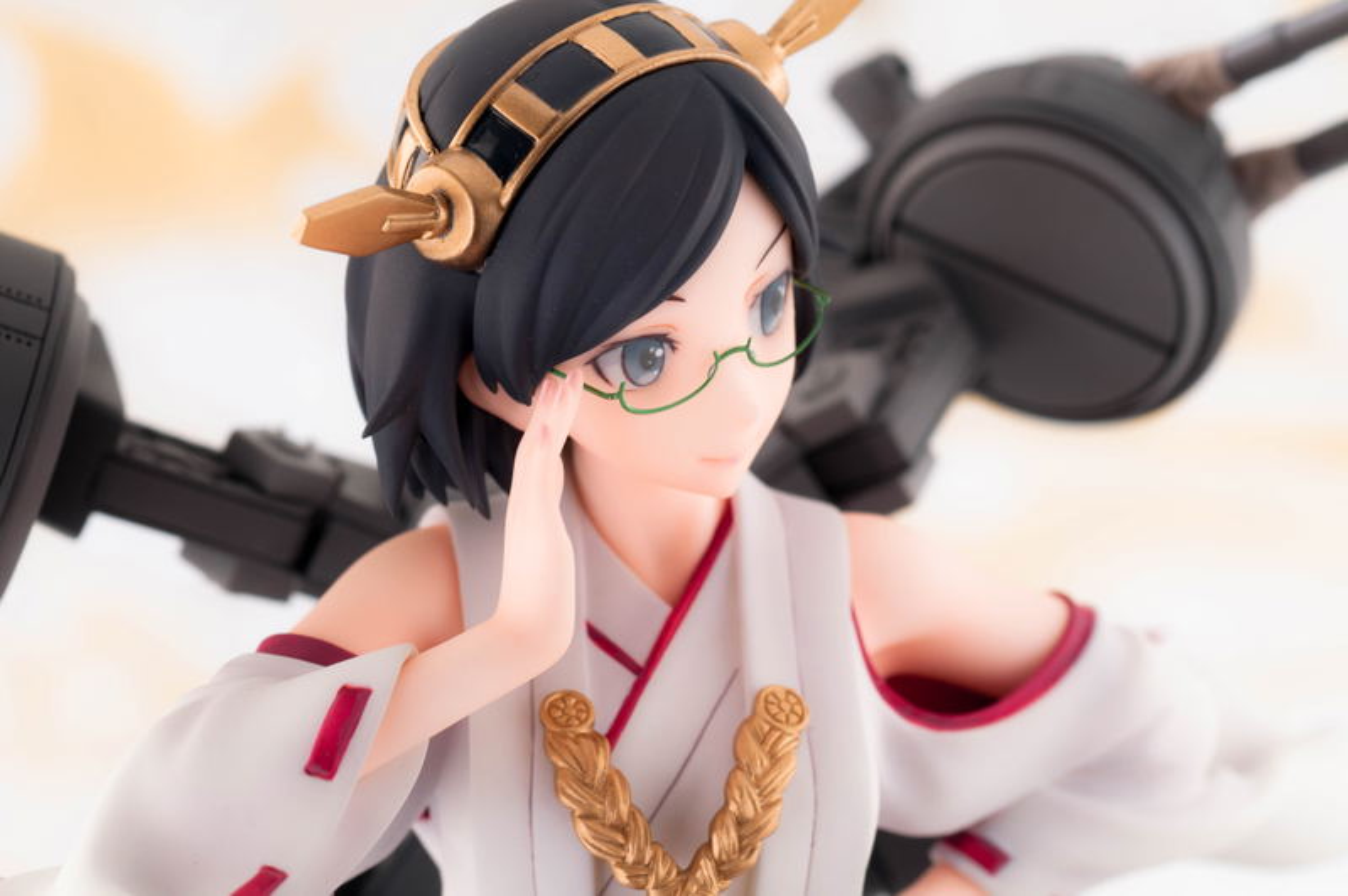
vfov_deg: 16.5
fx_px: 3086
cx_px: 674
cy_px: 448
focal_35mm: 82
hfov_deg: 24.6
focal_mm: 55
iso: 200
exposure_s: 1/125
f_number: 8
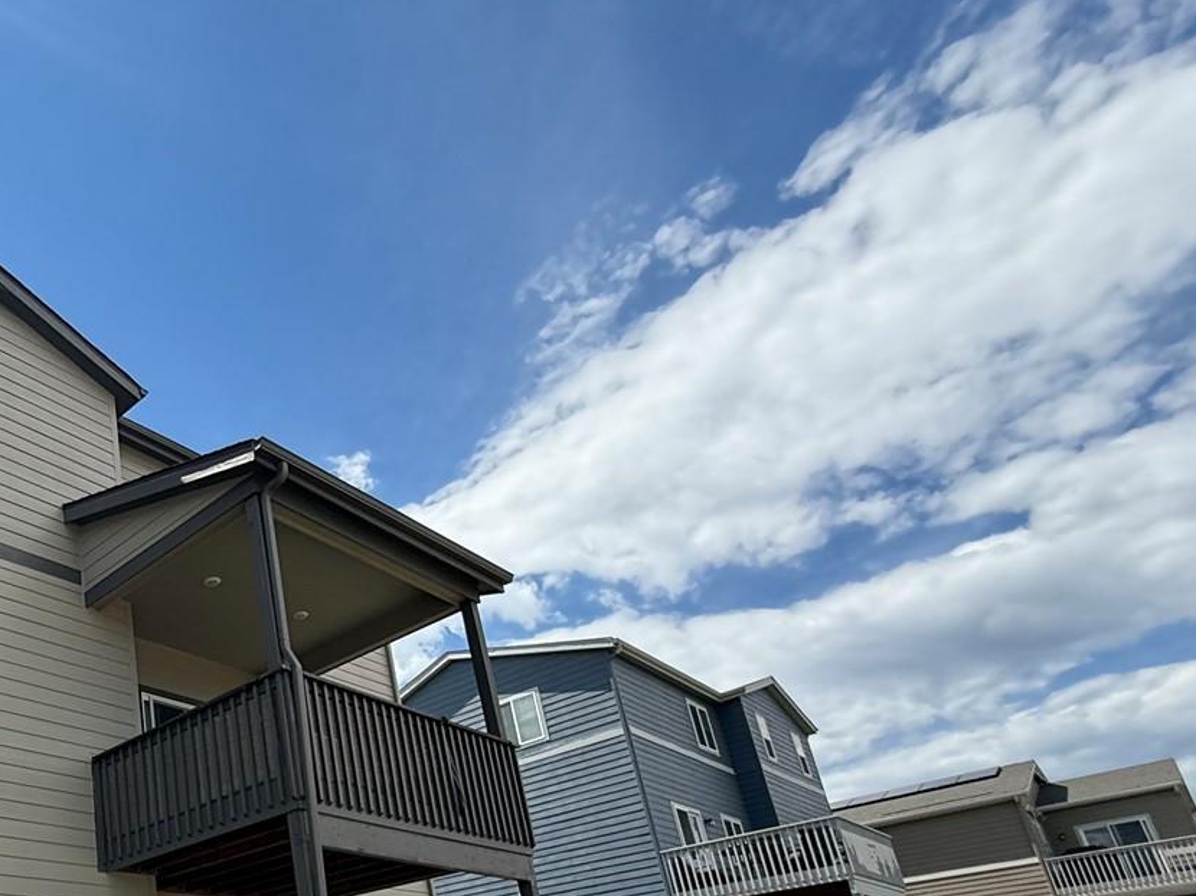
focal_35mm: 27
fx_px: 933
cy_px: 776
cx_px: 84
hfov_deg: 55.1
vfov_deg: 47.1
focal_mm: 2.22
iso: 80
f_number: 2.2
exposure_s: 1/1961
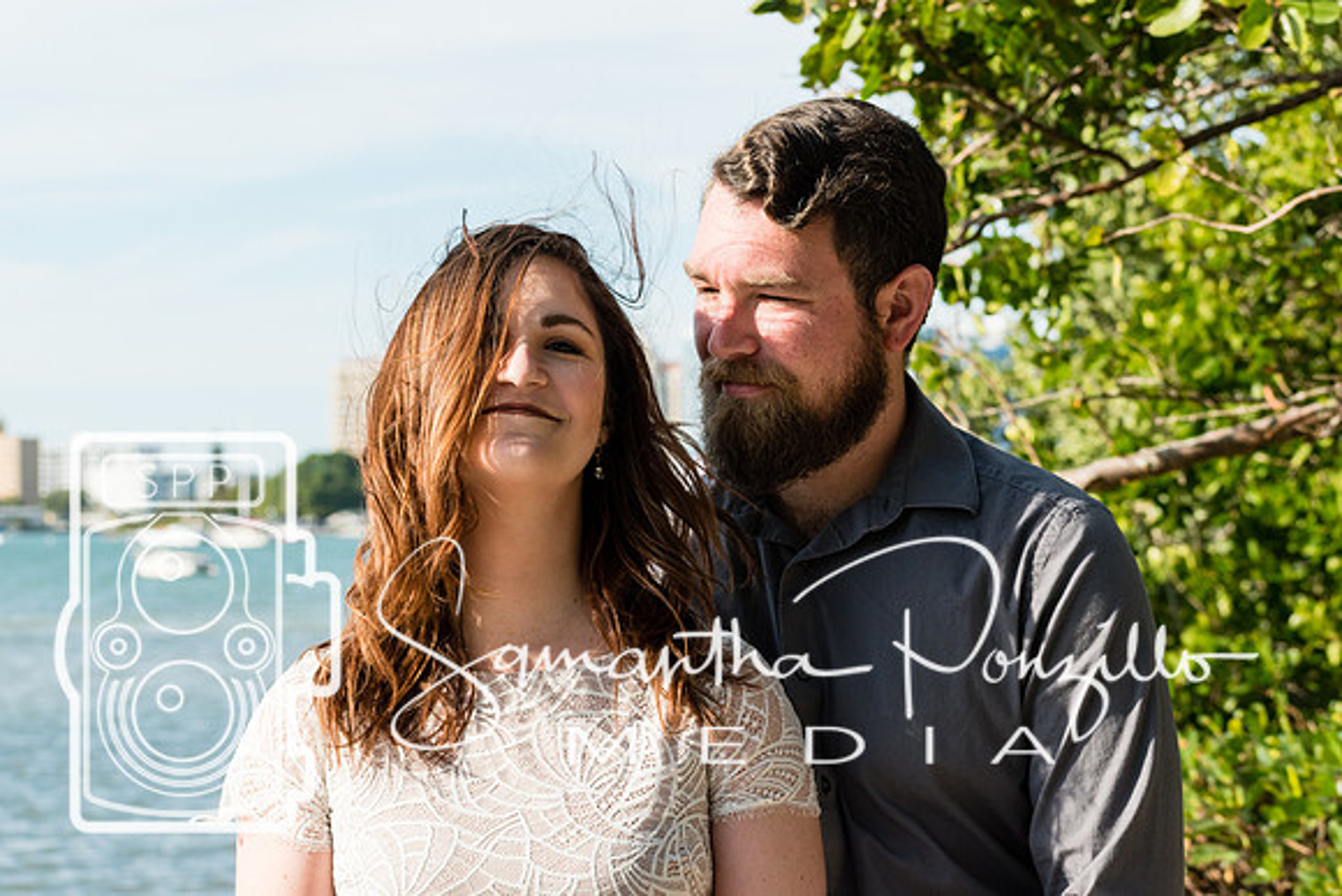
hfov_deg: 19.3
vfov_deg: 12.9
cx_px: 668
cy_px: 448
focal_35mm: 106
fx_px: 3951
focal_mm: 70
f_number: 7.1
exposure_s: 1/800
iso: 200
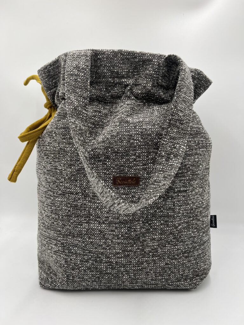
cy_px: 162
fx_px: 244
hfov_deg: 53.1
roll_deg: +0.8
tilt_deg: -9.1
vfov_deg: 67.3
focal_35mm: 26
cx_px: 122
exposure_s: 1/399
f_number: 1.5
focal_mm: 5.7
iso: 50
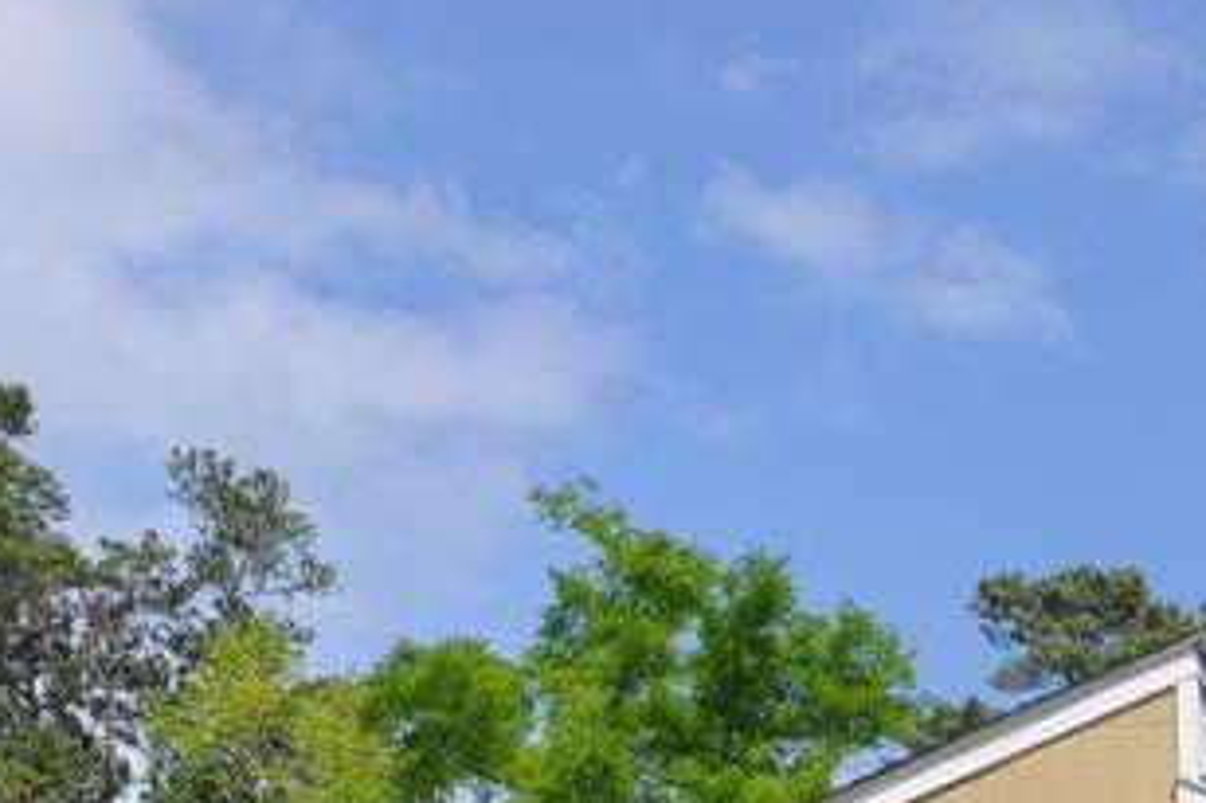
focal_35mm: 105
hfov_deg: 18.3
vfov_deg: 12.3
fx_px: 3504
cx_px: 1543
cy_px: 1297
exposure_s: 1/400
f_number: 10
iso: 200
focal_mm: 21
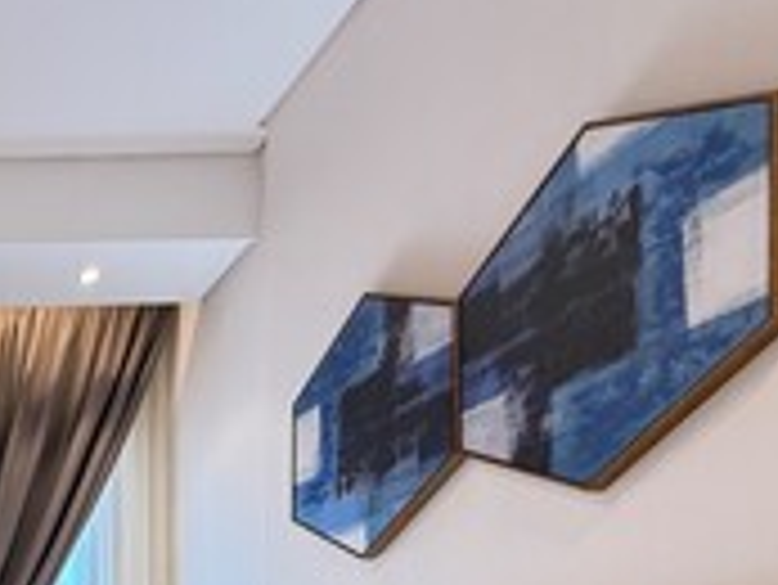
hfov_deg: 35.9
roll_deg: +0.4
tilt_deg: -0.8
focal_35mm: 37
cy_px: 740
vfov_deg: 31.1
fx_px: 832
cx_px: -205
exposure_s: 1/99
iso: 160
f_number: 2.2
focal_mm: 2.22
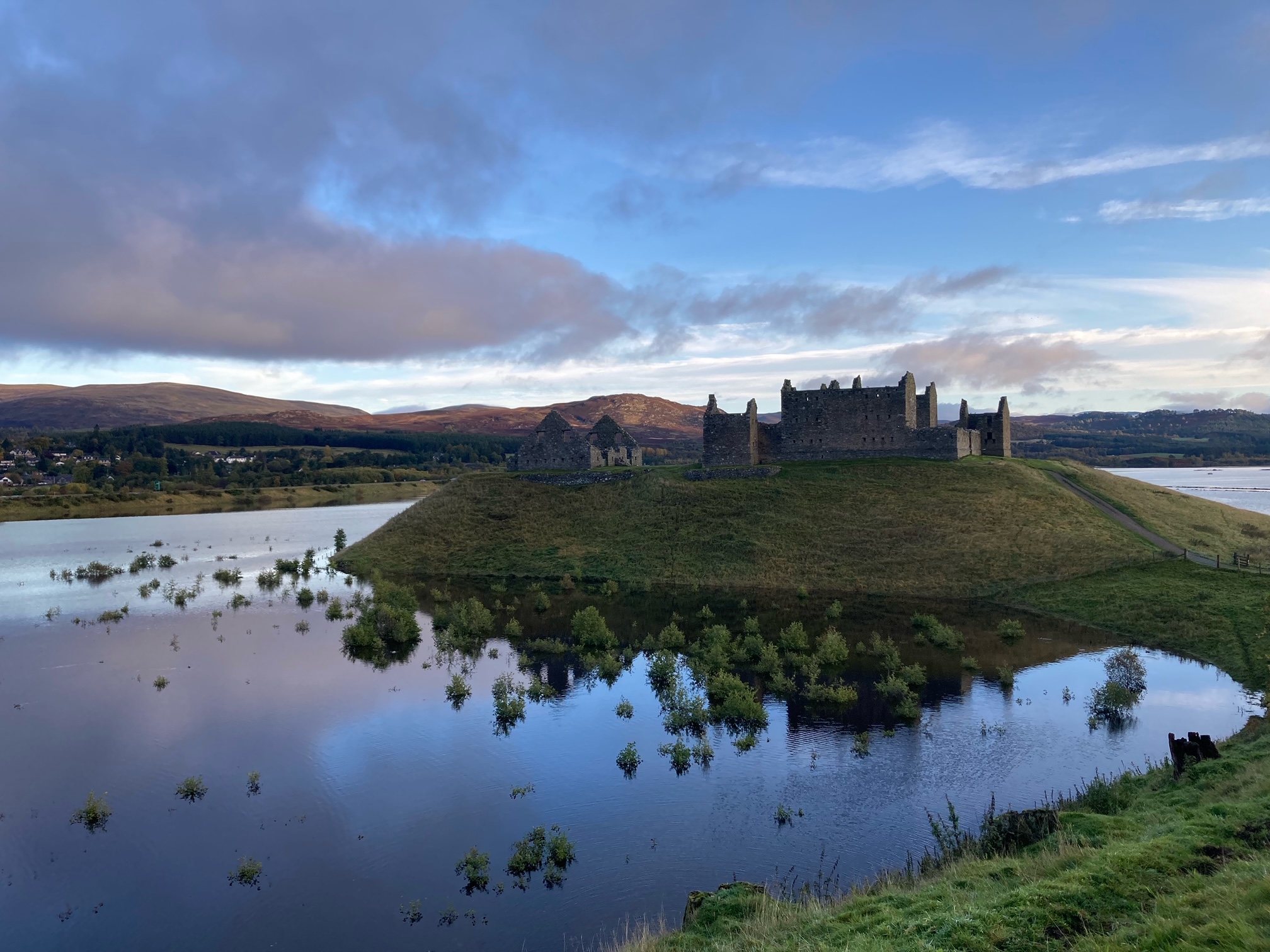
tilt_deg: -0.8
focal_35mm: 28
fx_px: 1027
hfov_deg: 63.4
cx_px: 635
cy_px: 476
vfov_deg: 49.7
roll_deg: +0.5
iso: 20
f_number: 1.8
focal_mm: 3.99
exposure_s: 1/445
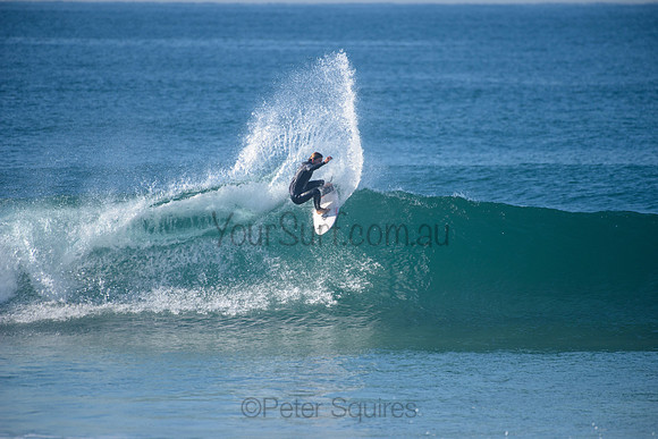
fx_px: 9141
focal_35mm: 500
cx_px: 329
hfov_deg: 4.1
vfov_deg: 2.8
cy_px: 220
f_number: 5.6
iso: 280
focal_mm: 500
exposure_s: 1/2000
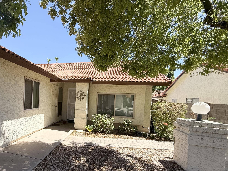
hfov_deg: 73.7
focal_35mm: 21
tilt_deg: +0.5
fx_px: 138
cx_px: 58
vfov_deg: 63.0
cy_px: 101
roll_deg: -2.5
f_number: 2.2
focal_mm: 2.22
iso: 50
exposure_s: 1/985
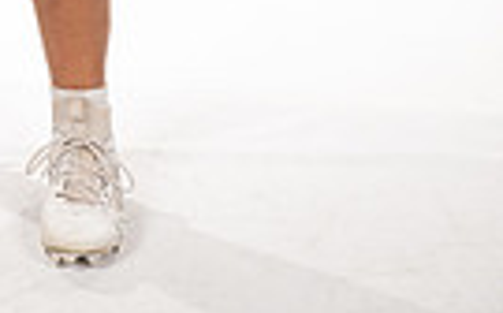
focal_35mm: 190
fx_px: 2601
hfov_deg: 10.9
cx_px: -48
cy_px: -499
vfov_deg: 6.5
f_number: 8
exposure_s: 1/400
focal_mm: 56
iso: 640
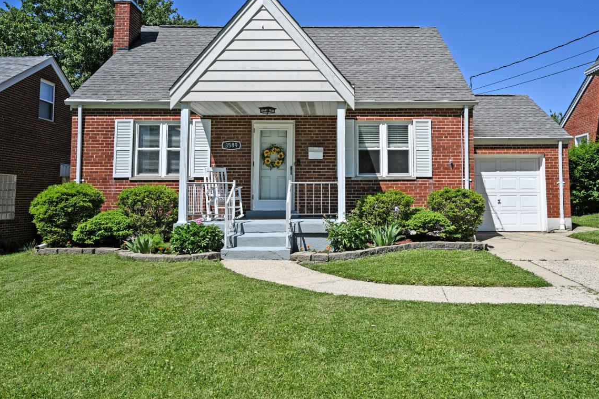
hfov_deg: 63.4
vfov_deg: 44.6
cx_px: 342
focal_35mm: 29
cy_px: 149
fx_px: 483
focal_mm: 22
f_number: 7.1
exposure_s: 1/400
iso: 100
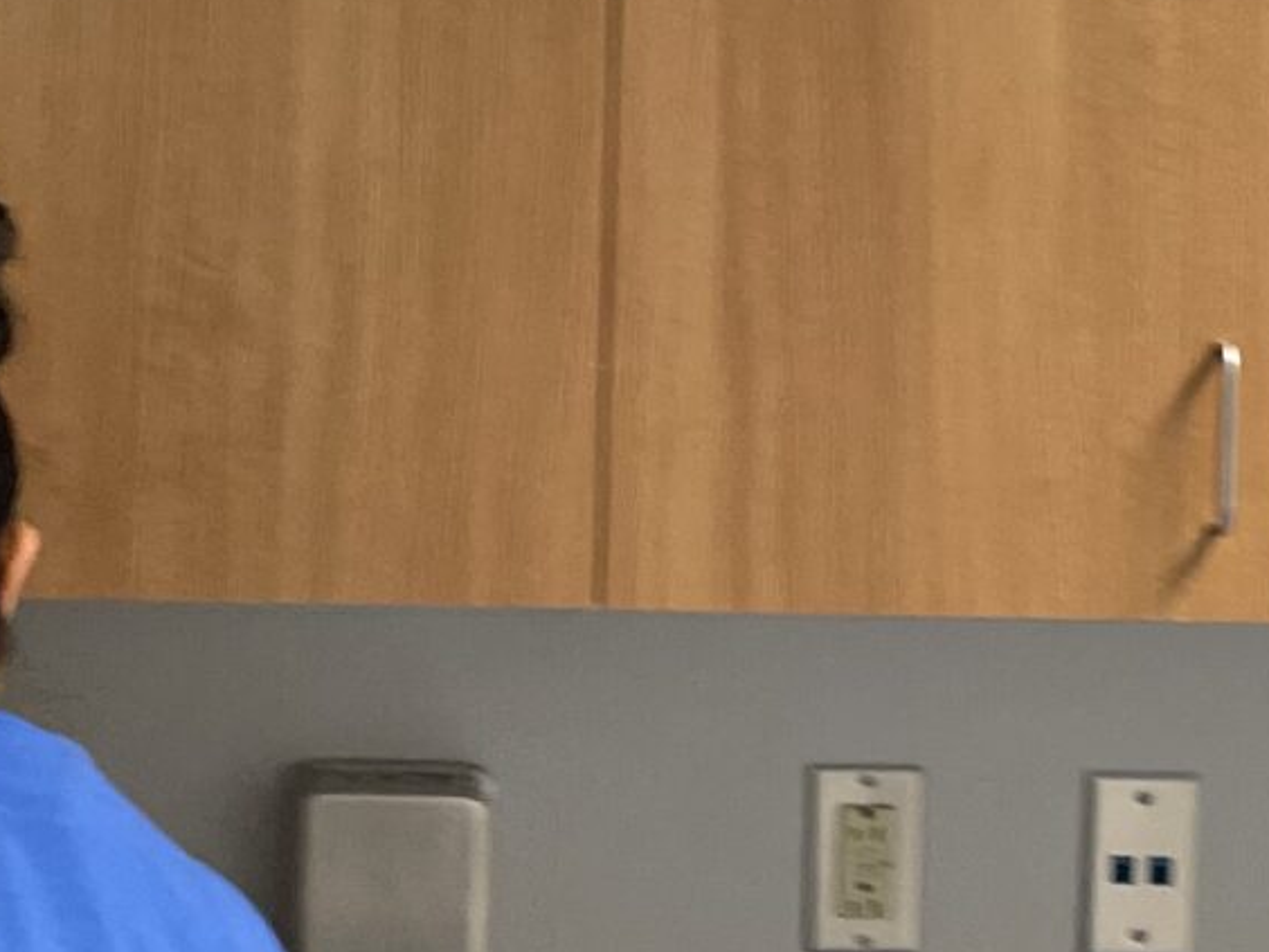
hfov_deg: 16.6
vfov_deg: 12.5
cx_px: 871
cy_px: 290
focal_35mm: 118
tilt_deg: -0.4
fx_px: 4326
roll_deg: -2.4
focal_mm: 4.2
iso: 160
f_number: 1.6
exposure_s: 1/60
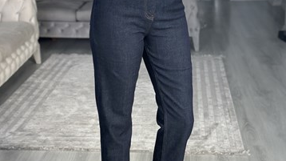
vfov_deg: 16.3
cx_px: 137
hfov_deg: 28.6
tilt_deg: -31.7
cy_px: 80
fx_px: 561
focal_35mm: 74
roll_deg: +0.6
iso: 125
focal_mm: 6.86
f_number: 1.78
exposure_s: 1/92
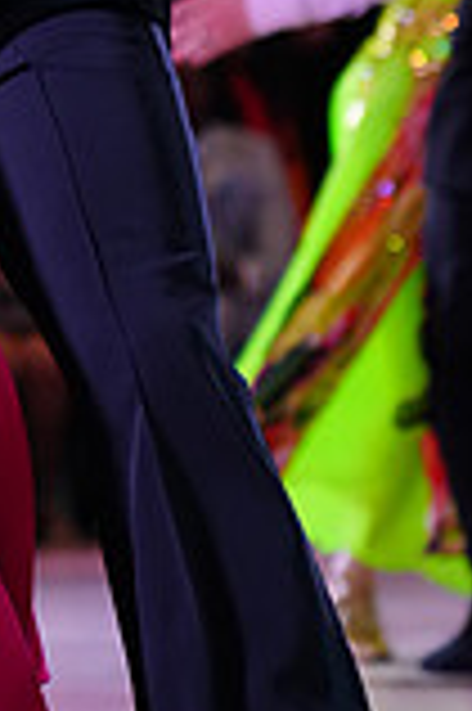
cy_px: -162
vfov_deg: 5.3
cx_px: -254
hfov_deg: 3.5
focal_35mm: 386
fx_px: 7607
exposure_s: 1/400
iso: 3200
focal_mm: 105
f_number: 4
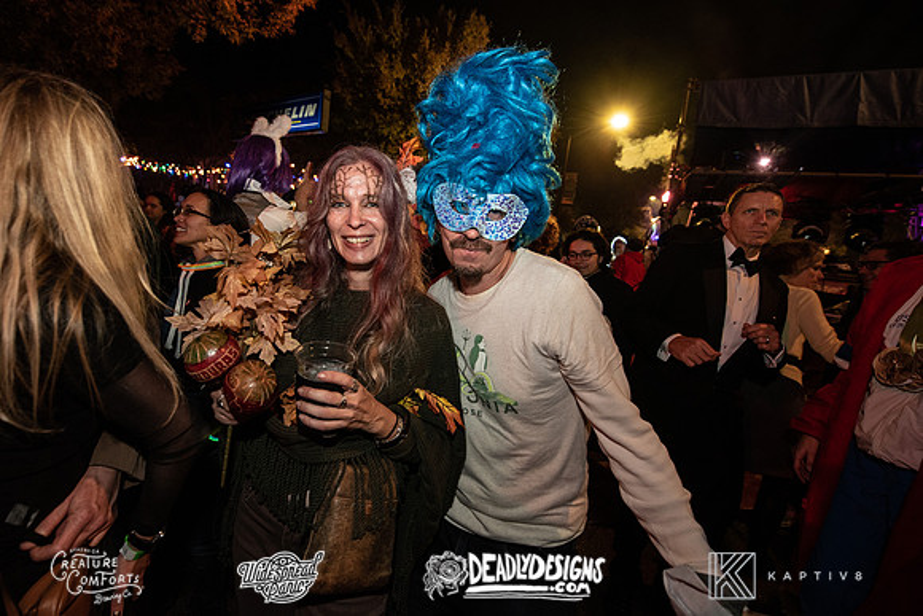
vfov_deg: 75.4
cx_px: 413
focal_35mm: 15
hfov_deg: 98.3
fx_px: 397
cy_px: 276
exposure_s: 1/60
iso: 2000
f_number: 3.5
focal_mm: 14
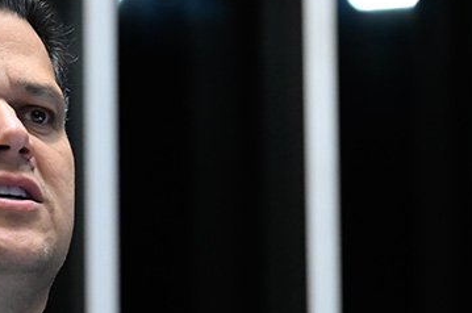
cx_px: -39
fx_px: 6269
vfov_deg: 2.9
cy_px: 293
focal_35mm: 479
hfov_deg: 4.3
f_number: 6.3
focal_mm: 200
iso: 6400
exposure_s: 1/125
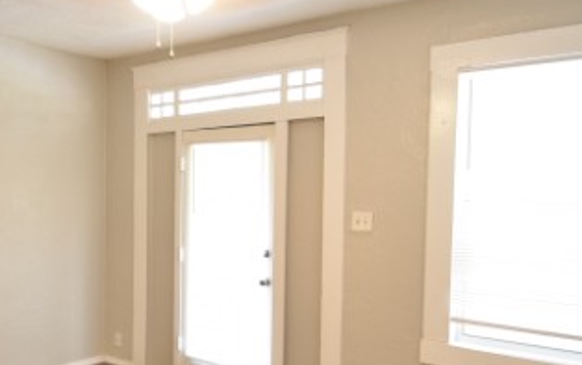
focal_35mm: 35
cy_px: 217
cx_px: 148
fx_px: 556
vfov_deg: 36.3
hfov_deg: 52.9
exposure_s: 1/20
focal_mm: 10
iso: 800
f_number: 3.5
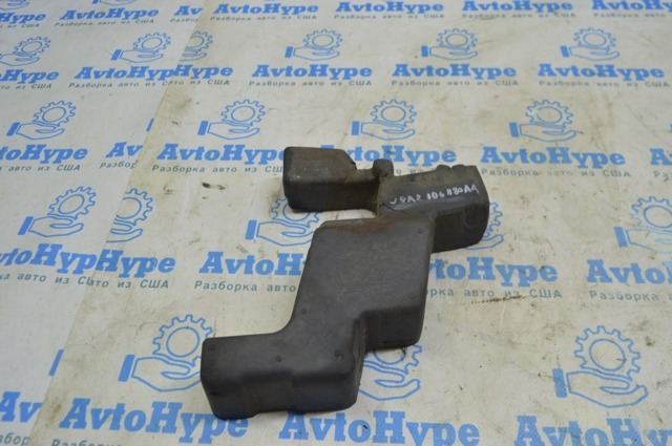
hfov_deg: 62.0
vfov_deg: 43.5
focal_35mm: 30
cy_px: 223
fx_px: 559
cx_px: 336
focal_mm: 20
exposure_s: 1/40
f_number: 5.6
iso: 400
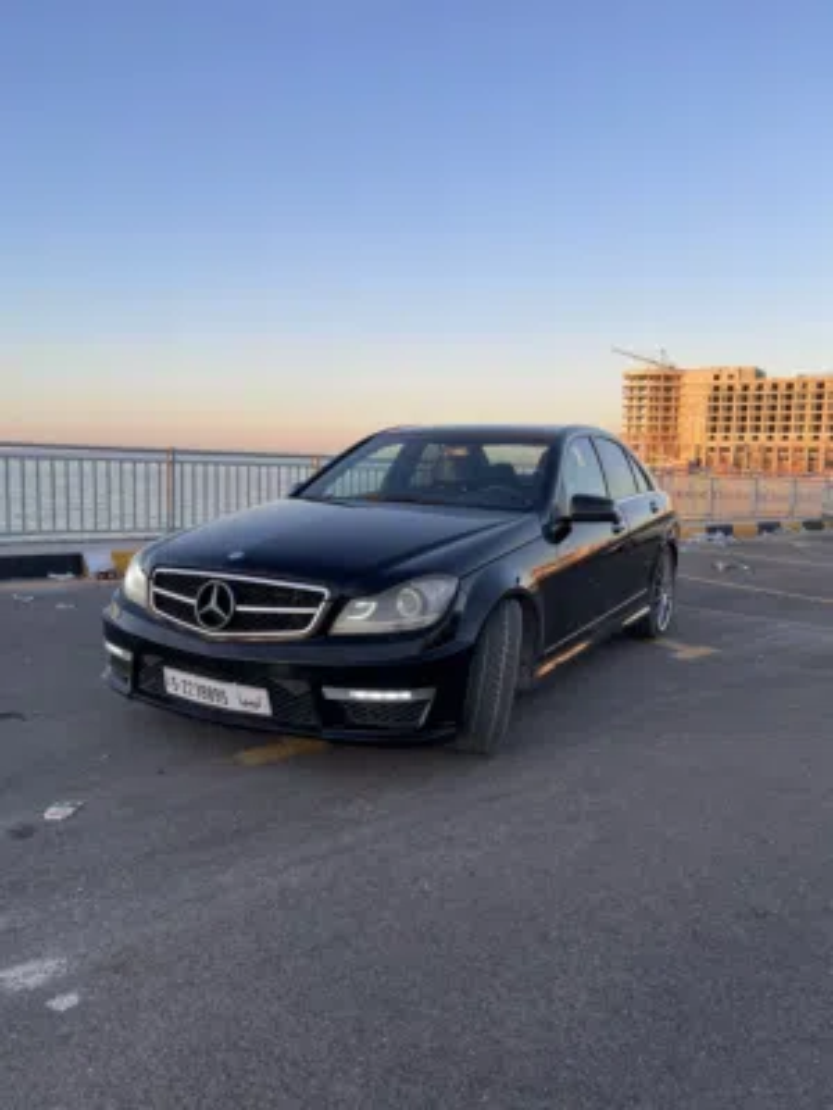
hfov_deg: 54.9
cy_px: 555
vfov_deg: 69.4
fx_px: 802
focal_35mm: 25
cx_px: 416
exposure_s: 1/556
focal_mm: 5.1
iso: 32
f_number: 1.6
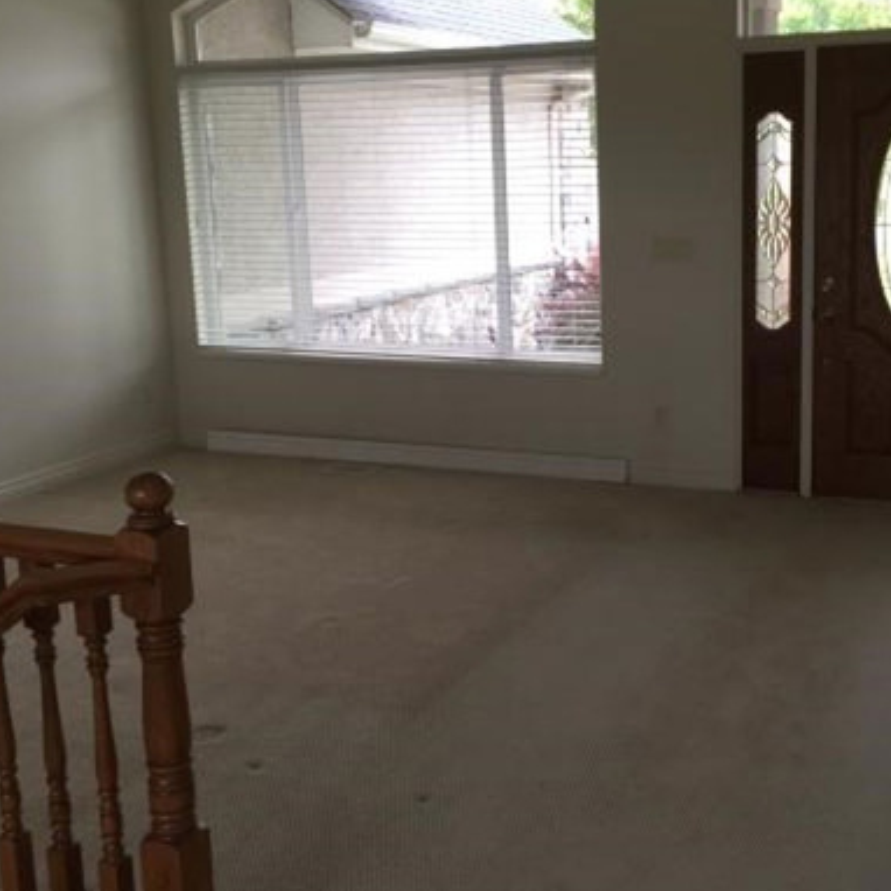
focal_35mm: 43
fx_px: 1252
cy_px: 385
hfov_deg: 38.9
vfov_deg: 39.1
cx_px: 562
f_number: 2.2
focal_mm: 4.15
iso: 32
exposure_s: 1/60
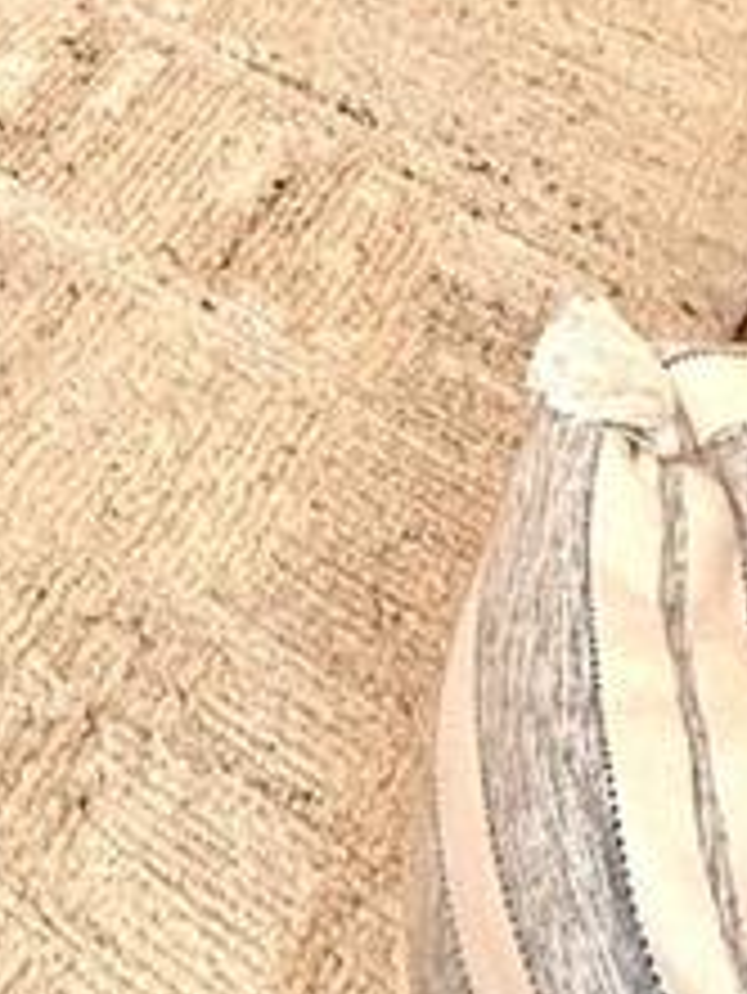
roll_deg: -1.1
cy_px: -1169
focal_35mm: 76
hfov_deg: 18.4
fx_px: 2185
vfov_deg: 16.6
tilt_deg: -7.8
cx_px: -158
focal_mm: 2.22
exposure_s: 1/120
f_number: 2.2
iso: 250
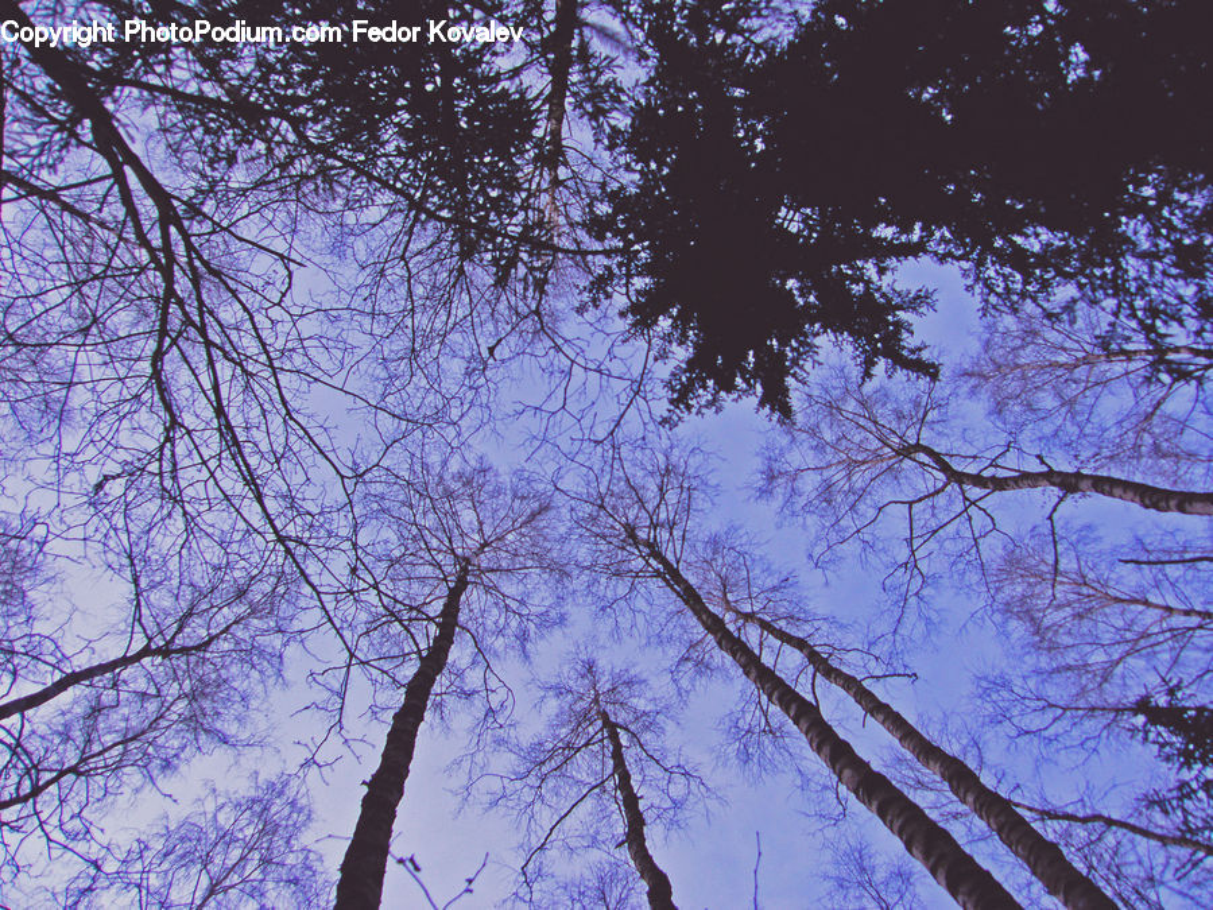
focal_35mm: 28
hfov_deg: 63.4
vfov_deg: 49.7
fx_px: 981
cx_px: 606
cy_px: 455
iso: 50
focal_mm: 7.4
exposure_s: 1/400
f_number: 2.5
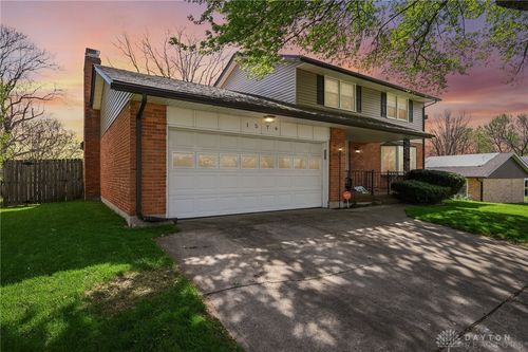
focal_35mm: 19
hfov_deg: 86.9
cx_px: 264
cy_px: 176
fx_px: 279
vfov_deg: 64.5
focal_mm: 19
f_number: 4.8
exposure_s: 1/750
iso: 400
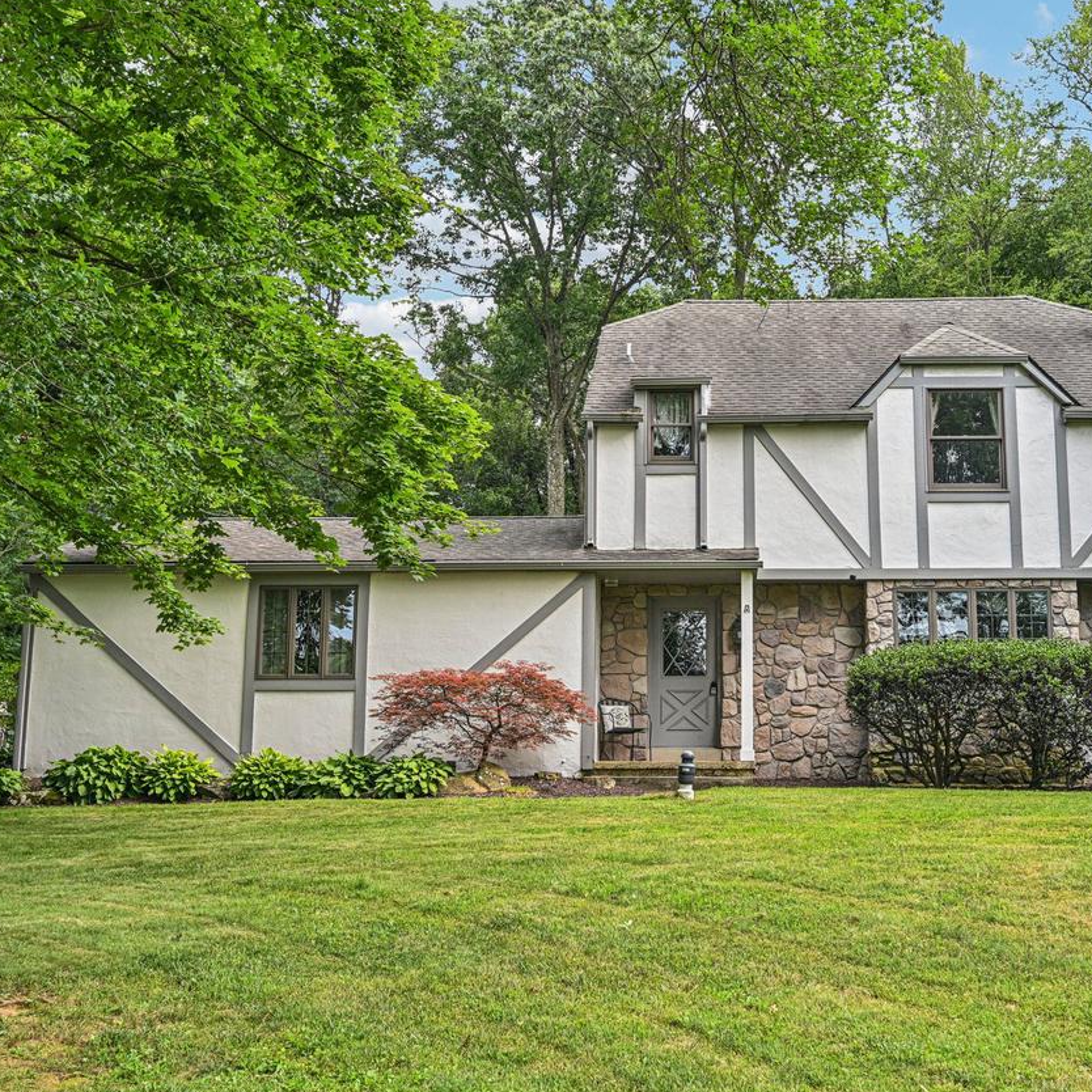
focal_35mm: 44
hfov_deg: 38.2
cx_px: 649
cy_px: 513
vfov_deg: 38.3
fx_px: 1570
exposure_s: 1/200
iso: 800
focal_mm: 30
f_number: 8
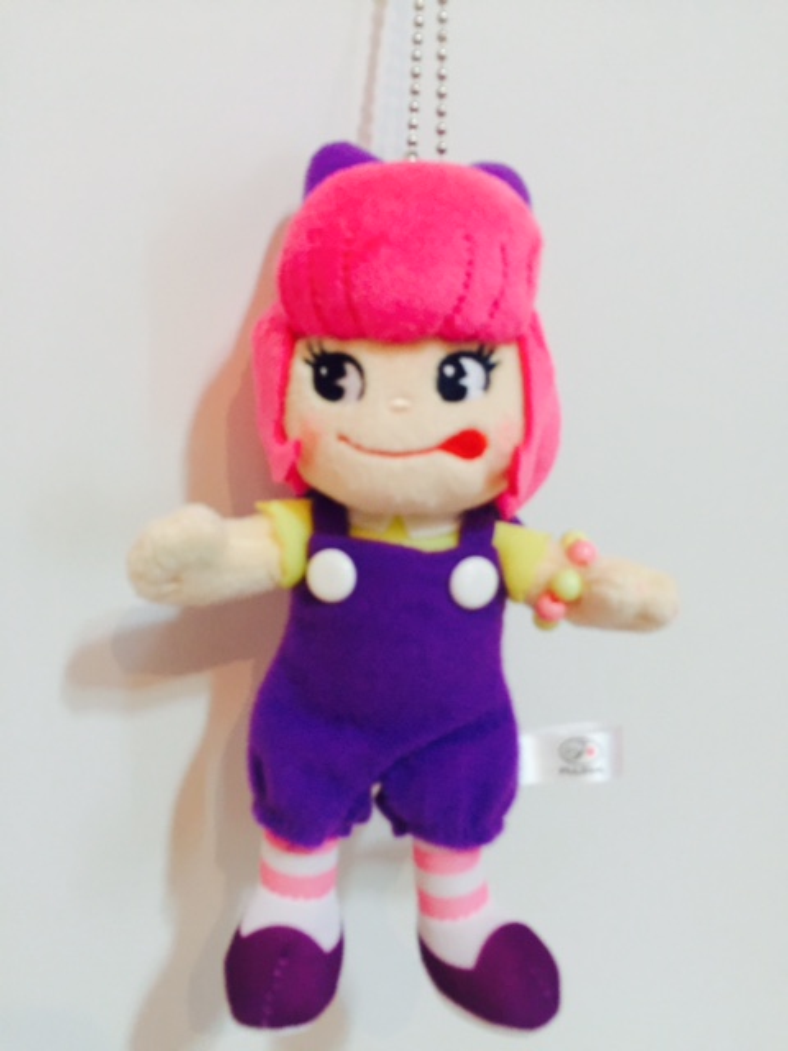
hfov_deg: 48.2
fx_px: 880
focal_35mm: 29
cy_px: 526
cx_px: 394
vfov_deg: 61.7
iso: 32
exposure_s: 1/33
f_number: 2.2
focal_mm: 4.15
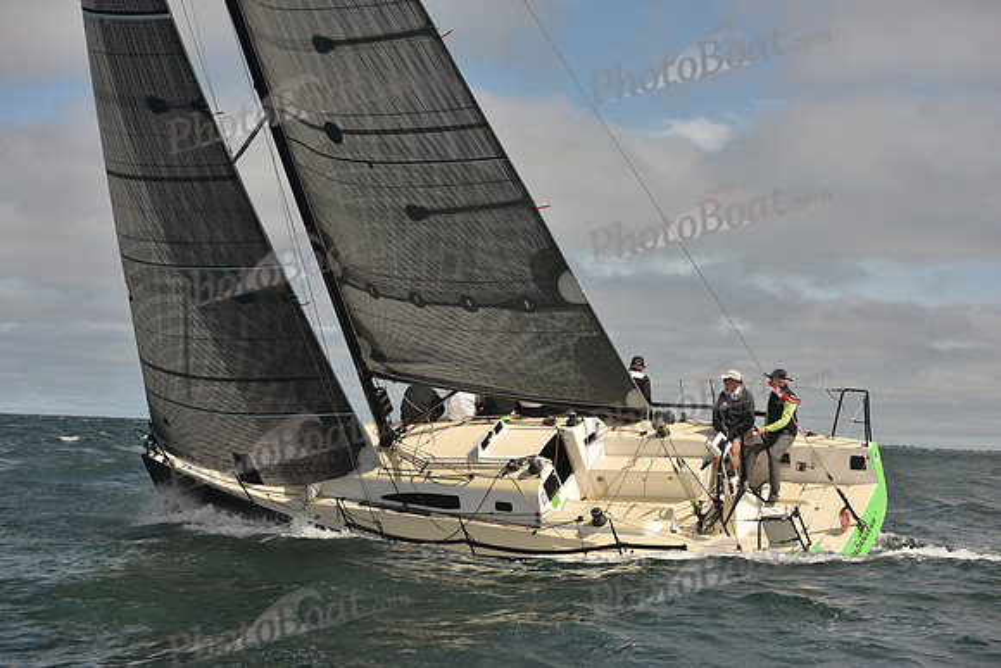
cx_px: 500
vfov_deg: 19.5
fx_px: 1947
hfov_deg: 28.8
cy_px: 334
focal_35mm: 70
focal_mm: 70
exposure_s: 1/1250
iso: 320
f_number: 5.6
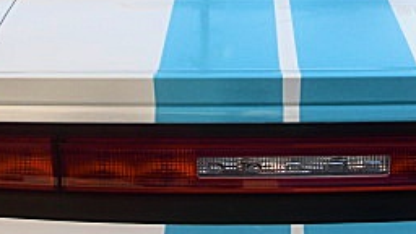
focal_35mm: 98
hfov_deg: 21.7
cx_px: 265
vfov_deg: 12.3
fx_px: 1081
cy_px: 57
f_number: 2.8
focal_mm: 6.3
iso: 50
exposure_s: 1/200
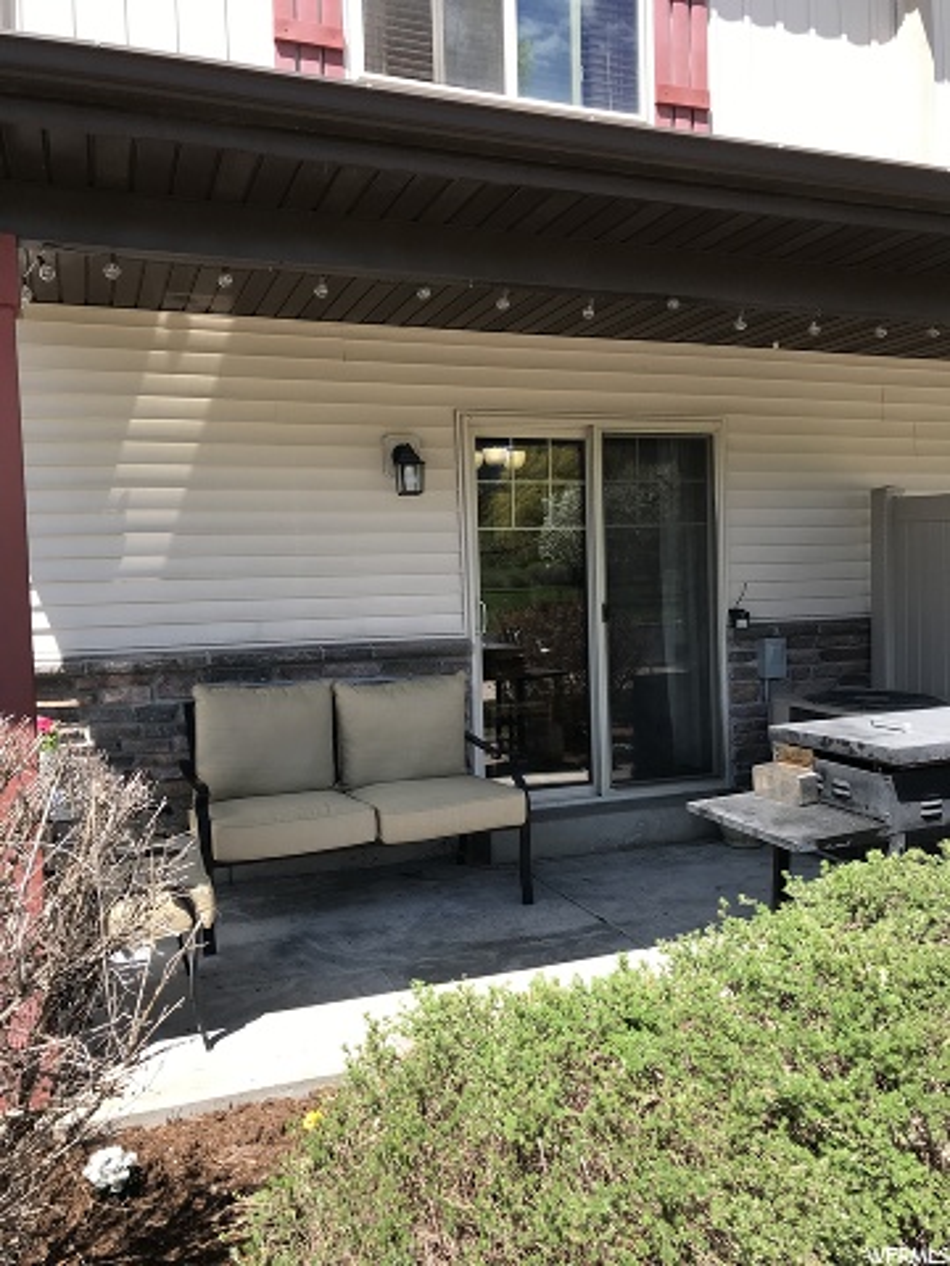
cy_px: 633
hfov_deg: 49.7
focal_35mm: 28
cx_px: 475
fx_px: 1025
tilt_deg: -2.6
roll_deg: +0.1
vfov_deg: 63.4
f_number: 1.8
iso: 20
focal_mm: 3.99
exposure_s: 1/736
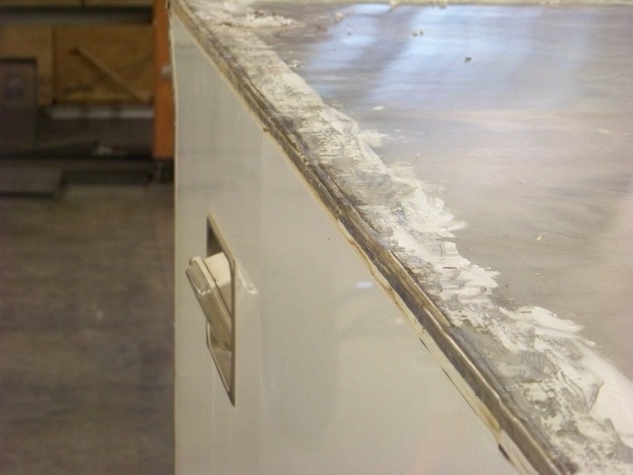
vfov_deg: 10.0
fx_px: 2706
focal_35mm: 148
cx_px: 316
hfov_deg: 13.3
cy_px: 238
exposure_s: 1/25
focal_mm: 24
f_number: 3.2
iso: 400
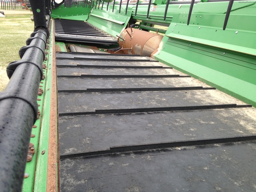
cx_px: 128
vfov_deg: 42.9
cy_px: 96
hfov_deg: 55.4
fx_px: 244
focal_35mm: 33
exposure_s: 1/131
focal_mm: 4.13
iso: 50
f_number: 2.4
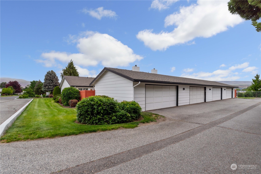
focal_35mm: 15
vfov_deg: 77.4
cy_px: 87
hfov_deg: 100.4
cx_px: 130
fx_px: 109
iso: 100
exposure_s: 1/1000
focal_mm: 15
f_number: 8
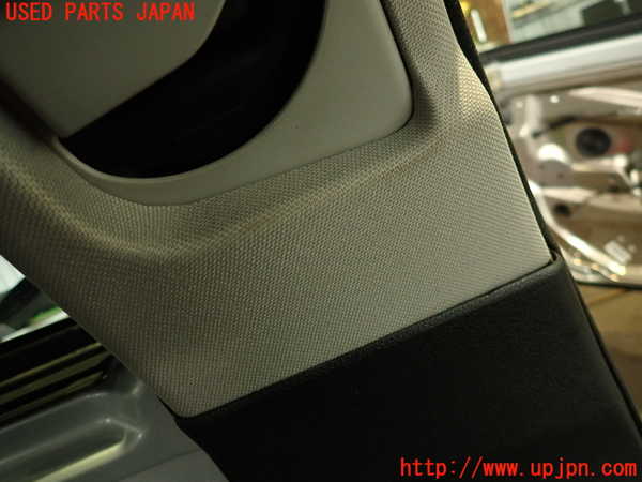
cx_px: 321
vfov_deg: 54.9
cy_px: 241
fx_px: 464
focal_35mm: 25
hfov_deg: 69.4
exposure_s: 1/30
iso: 320
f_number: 2
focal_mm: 4.5
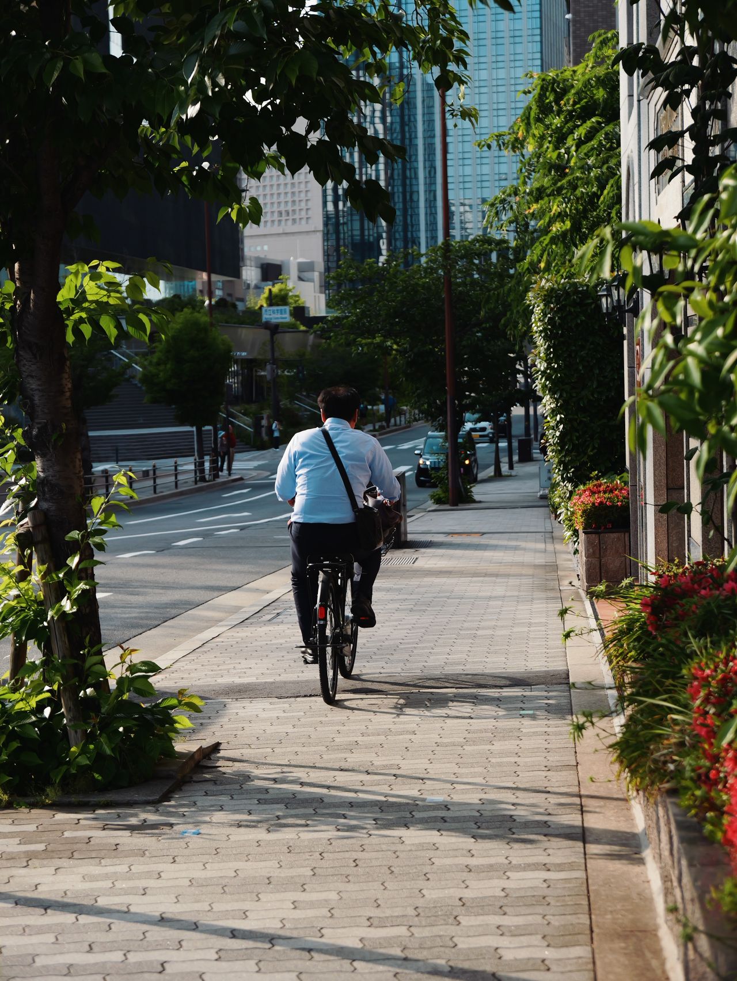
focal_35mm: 75
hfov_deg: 19.7
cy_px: 490
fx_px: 2128
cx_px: 368
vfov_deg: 26.0
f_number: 2.8
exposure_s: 1/640
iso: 100
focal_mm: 34
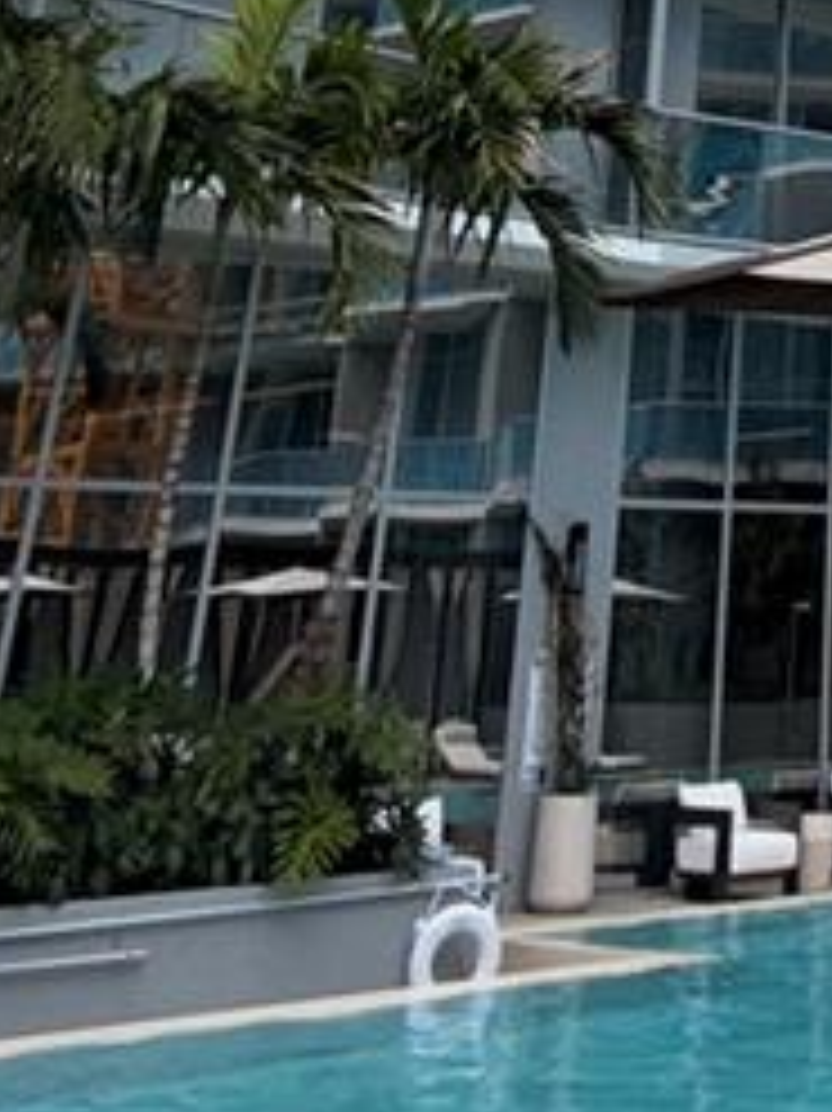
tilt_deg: +34.6
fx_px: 2181
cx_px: 1034
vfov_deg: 21.3
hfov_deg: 20.1
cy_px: -779
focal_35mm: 68
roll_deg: +1.0
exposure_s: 1/293
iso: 16
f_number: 2.2
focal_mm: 2.22
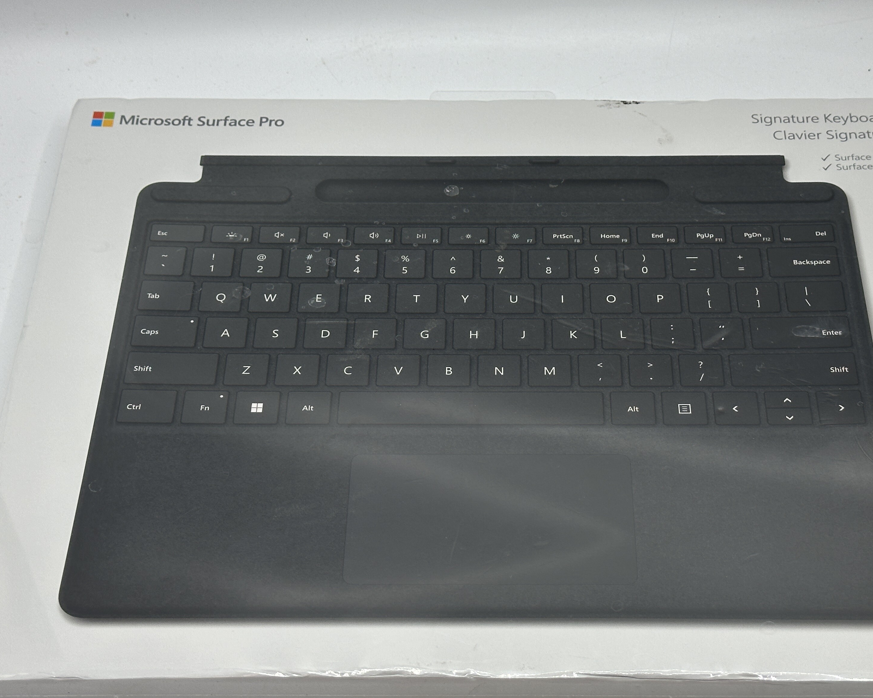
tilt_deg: -49.6
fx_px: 1679
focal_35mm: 65
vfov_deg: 23.5
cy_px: 367
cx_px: 493
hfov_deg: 29.1
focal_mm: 6.86
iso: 64
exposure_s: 1/785
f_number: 1.78
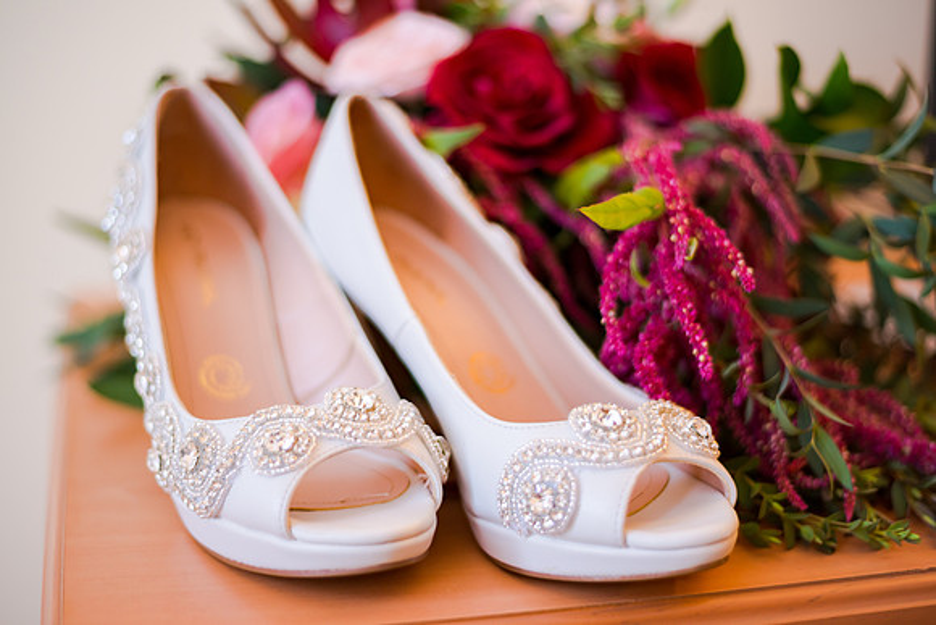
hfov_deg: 39.6
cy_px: 312
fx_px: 1300
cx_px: 468
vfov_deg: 27.0
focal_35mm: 50
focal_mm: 50
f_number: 1.8
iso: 640
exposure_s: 1/80
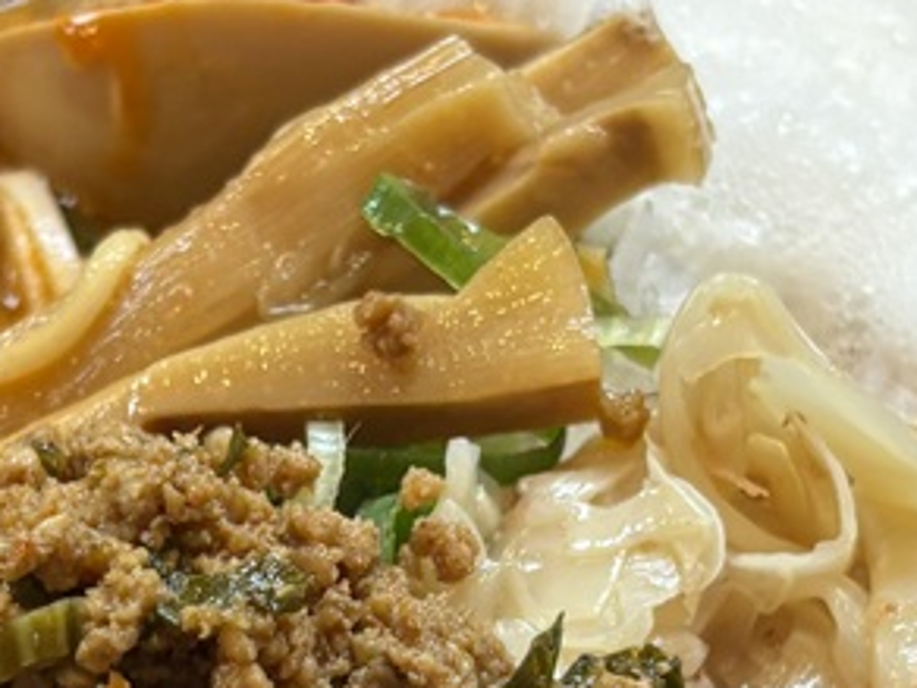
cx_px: 355
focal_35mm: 107
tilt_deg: -42.7
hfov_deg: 18.4
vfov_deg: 13.6
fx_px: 2834
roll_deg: +1.6
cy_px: 685
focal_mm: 5.96
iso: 125
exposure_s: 1/100
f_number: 1.6
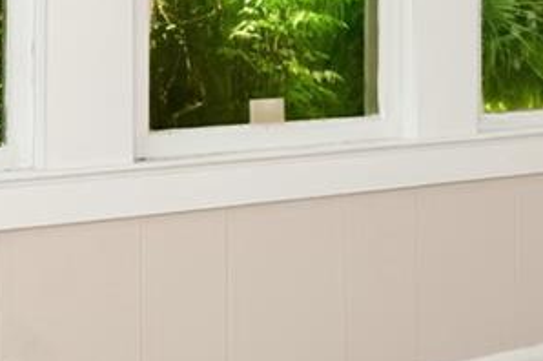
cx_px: 630
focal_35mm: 86
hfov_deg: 22.1
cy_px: 29
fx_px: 1296
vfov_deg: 15.6
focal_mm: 16
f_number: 6.7
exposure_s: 1/60
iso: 500
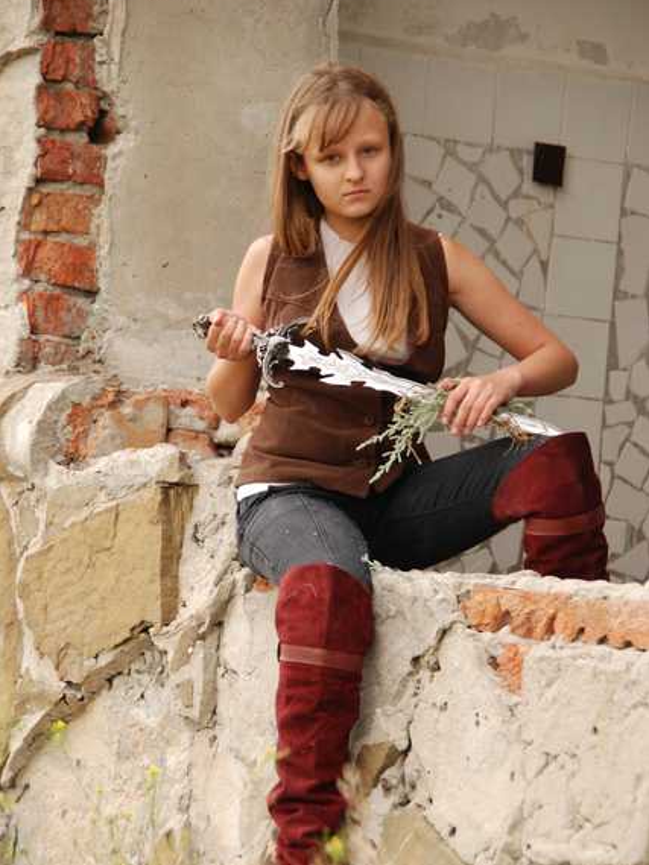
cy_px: 462
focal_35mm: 195
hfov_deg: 7.6
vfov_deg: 10.1
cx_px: 324
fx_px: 4873
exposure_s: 1/160
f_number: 6
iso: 320
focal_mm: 120
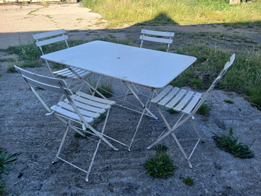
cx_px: 130
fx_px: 196
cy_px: 98
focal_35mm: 26
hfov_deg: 67.3
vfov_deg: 53.1
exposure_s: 1/148
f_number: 1.8
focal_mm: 3.98
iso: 20
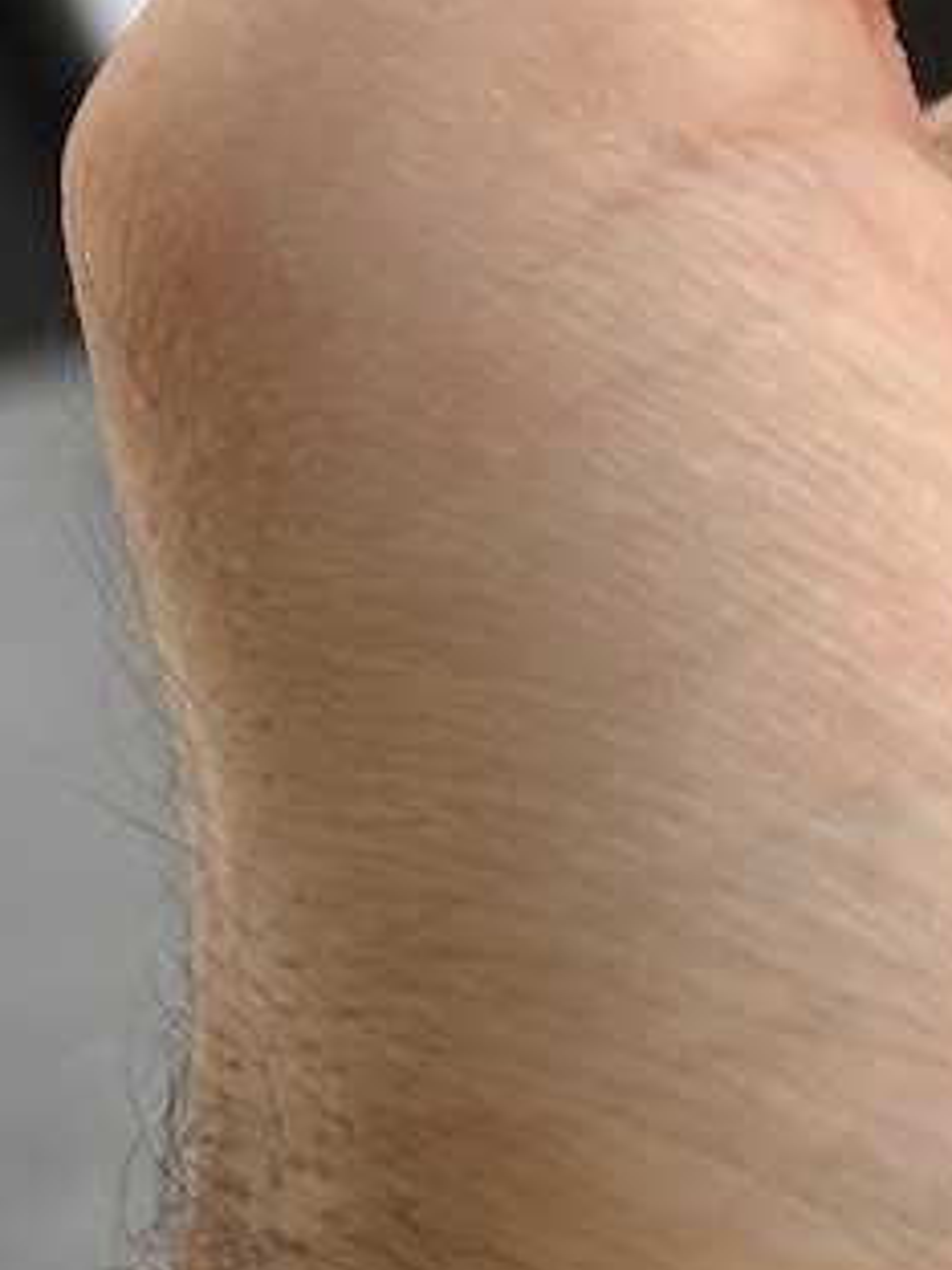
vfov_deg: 9.8
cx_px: 1981
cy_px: -529
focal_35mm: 197
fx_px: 7224
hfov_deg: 7.2
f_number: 1.78
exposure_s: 1/365
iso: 64
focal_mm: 6.86
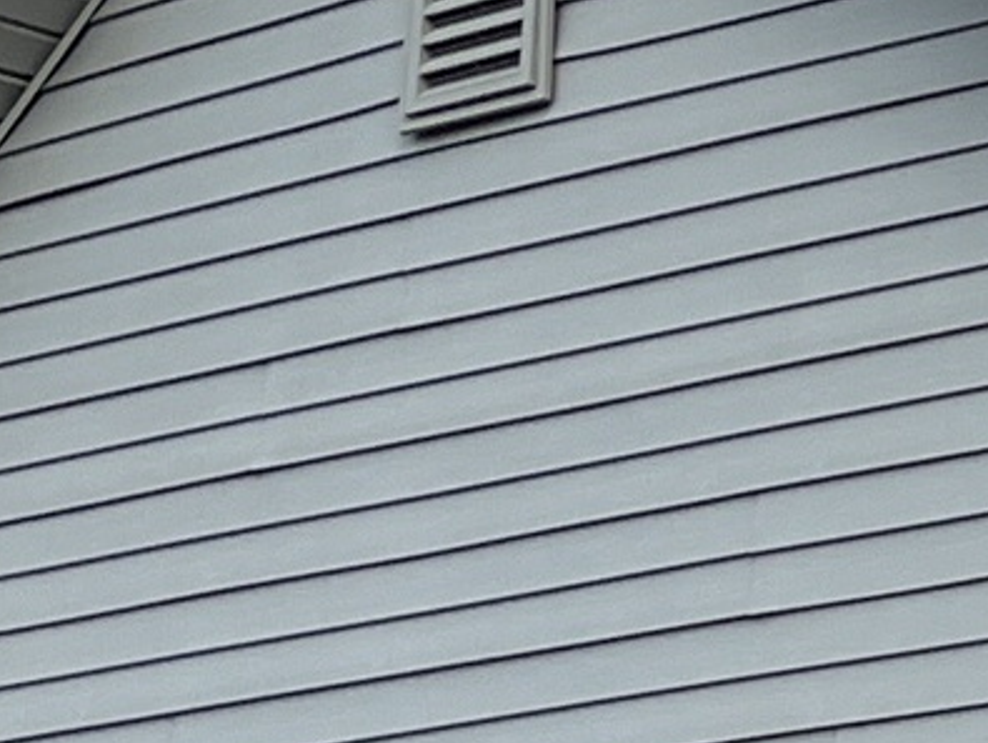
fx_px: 5771
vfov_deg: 7.2
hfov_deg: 8.6
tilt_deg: +8.2
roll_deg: -0.3
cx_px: 2614
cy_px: 1213
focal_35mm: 202
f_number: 1.5
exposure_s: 1/2513
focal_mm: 5.7
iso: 50
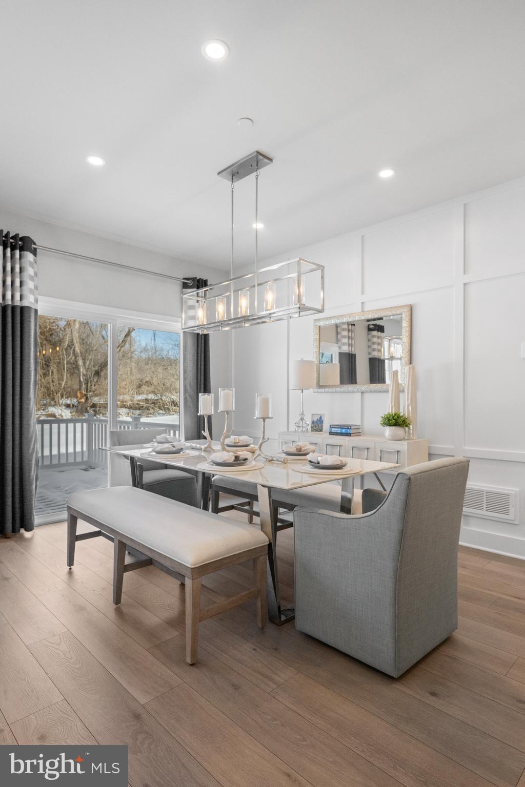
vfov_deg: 85.4
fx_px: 427
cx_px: 262
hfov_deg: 63.2
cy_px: 394
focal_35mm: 20
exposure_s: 1/320
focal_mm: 19.5
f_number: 7.1
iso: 800
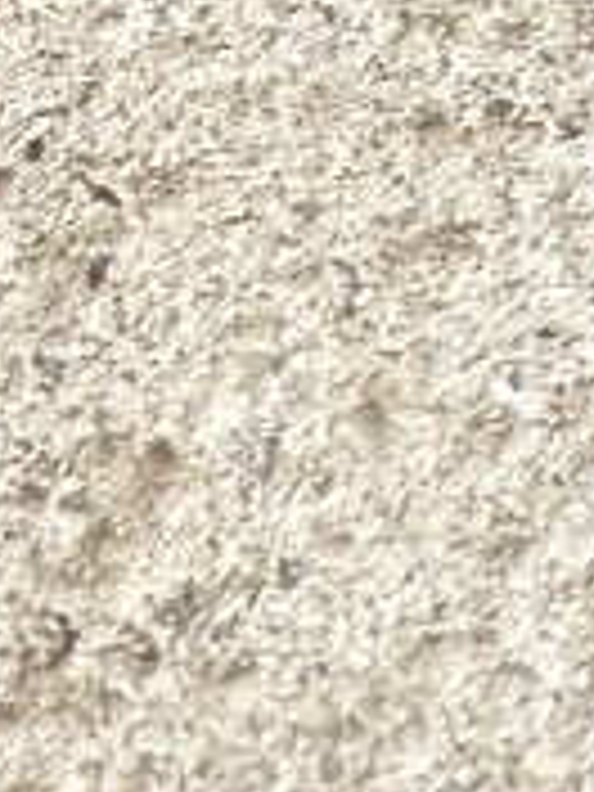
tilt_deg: -18.4
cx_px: 1746
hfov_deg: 7.9
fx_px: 3752
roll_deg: +1.1
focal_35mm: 164
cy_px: 2214
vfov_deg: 9.8
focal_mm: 2.22
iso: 40
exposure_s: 1/201
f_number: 2.2
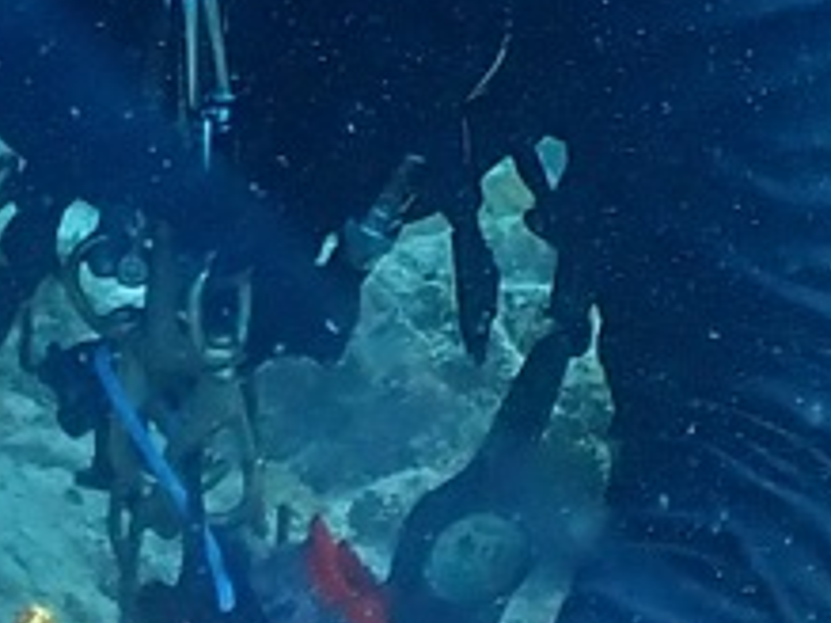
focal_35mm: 234
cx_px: -57
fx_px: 5614
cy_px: 224
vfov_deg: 6.3
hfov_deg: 8.4
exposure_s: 1/100
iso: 100
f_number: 3.2
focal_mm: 5.79
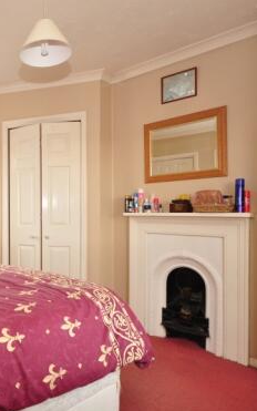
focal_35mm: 27
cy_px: 205
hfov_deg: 40.8
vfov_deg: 68.4
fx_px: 302
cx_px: 6
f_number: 4
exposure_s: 1/25
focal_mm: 10
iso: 200
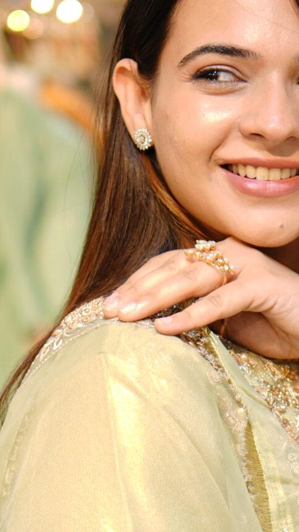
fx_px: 2321
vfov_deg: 12.9
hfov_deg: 7.4
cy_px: 562
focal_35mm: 165
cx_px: 232
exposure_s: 1/60
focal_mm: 35
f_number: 1.8
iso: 80
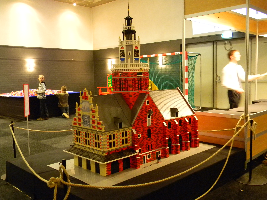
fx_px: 278
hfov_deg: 51.4
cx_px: 134
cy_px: 100
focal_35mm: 36
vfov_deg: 39.7
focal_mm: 6.4
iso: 800
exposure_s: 1/3.6
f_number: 3.7
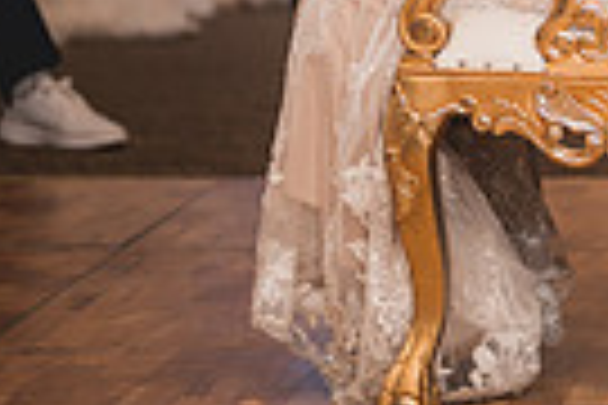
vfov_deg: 6.3
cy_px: -299
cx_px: 1018
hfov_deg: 9.2
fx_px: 3631
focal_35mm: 215
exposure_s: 1/250
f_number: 1.2
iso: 80
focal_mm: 50
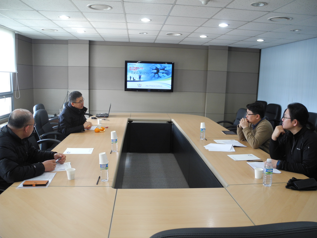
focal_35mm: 28
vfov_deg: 49.7
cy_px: 119
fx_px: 256
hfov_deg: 63.4
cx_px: 158
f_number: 2.8
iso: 194
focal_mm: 6
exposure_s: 1/30
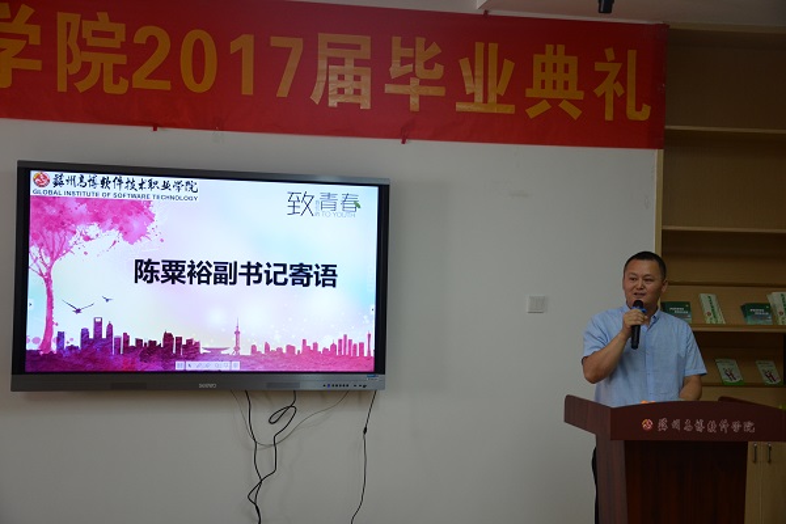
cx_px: 393
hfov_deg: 41.1
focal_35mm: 48
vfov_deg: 28.1
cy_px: 262
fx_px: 1048
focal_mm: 32
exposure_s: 1/125
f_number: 4.2
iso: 800
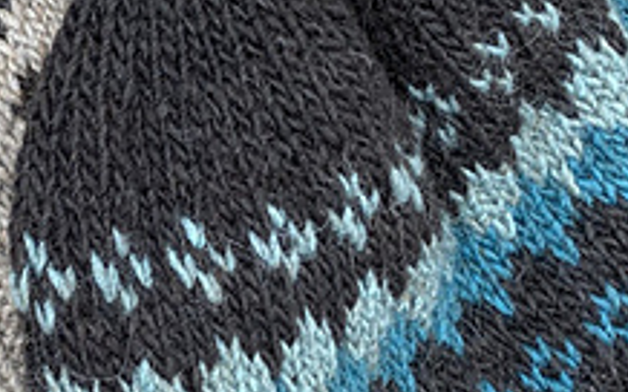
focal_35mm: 81
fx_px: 1386
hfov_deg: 24.7
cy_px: 173
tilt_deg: -79.4
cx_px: 52
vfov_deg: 16.1
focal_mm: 4.25
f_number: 1.8
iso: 32
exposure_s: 1/407
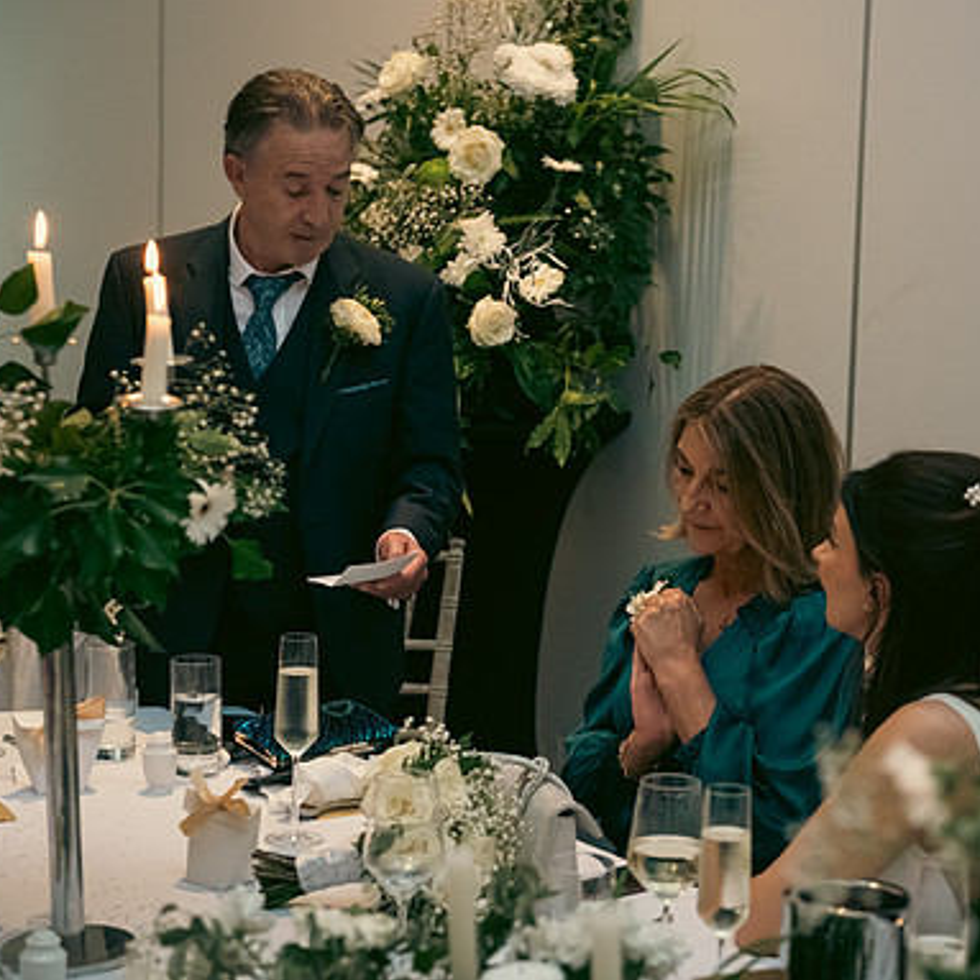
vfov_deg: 20.4
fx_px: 2723
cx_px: 622
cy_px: 493
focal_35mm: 85
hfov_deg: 20.4
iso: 2000
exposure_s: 1/160
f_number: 3.5
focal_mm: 66
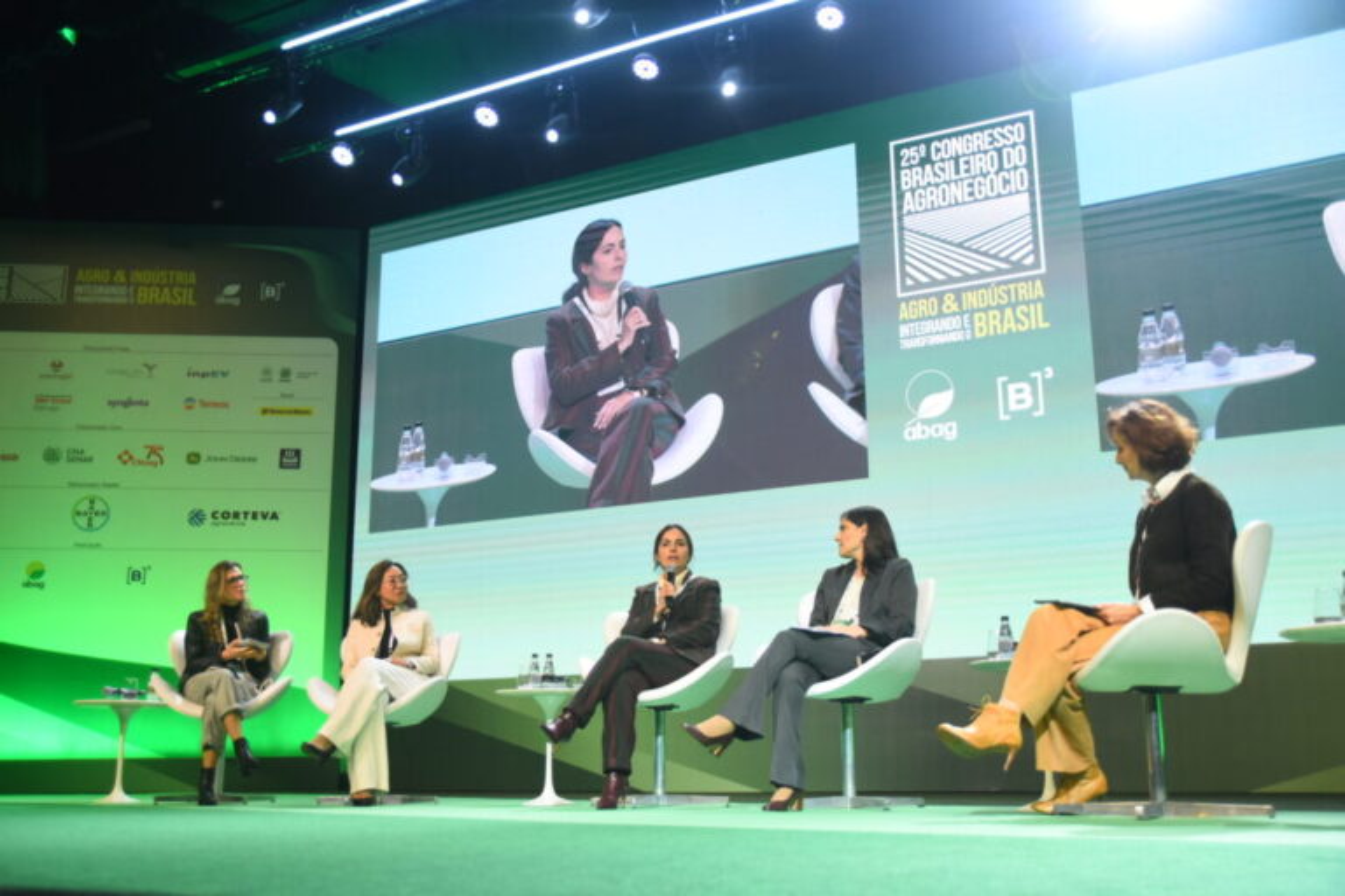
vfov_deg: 35.1
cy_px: 448
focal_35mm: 38
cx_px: 672
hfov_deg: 50.7
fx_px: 1420
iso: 3200
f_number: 5
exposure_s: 1/160
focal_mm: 38
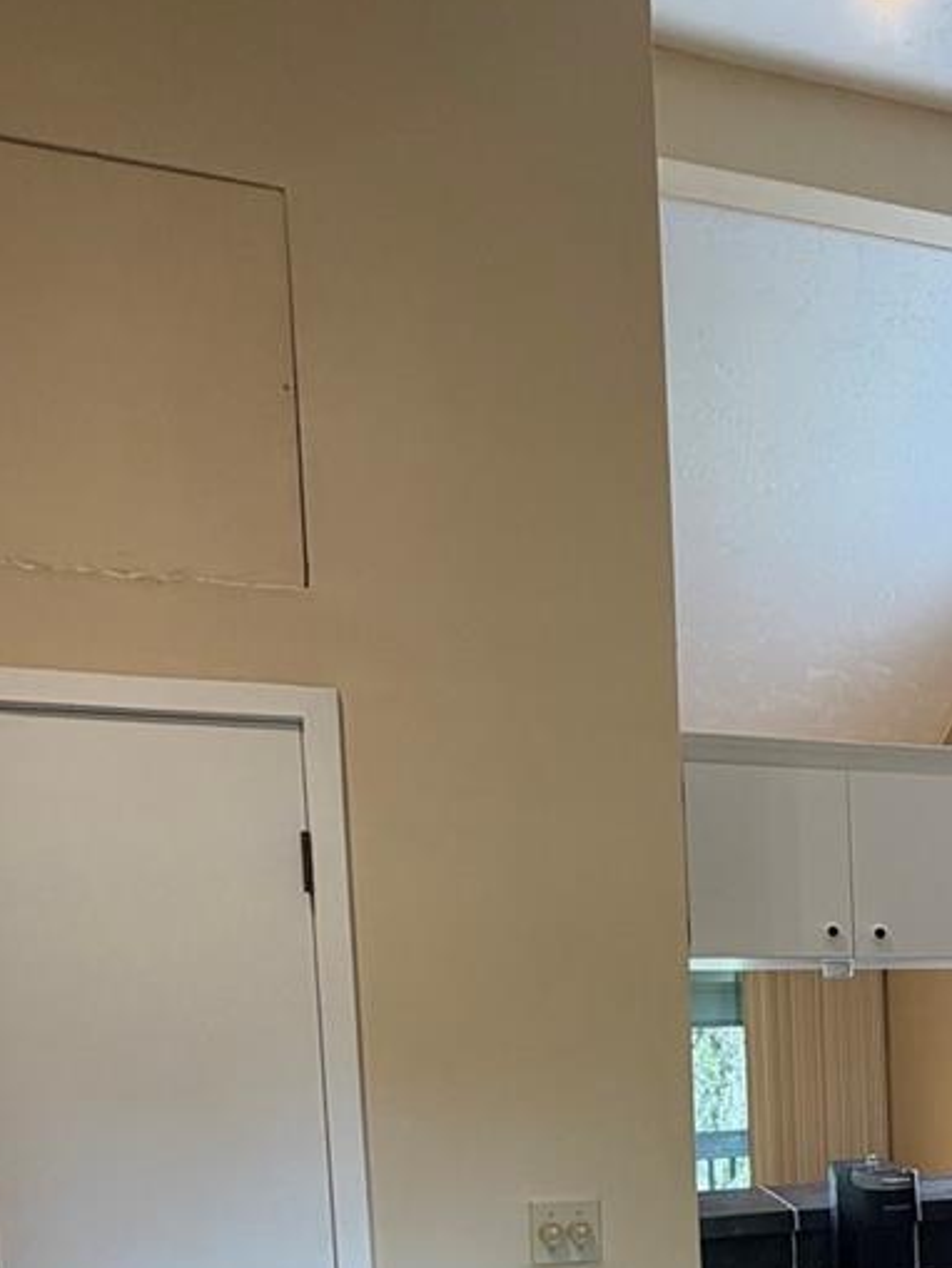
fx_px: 1210
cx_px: 959
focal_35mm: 33
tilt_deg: -3.5
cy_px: 1121
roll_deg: +2.0
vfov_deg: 49.8
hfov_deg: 38.1
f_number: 2.2
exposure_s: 1/120
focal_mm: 2.22
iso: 125
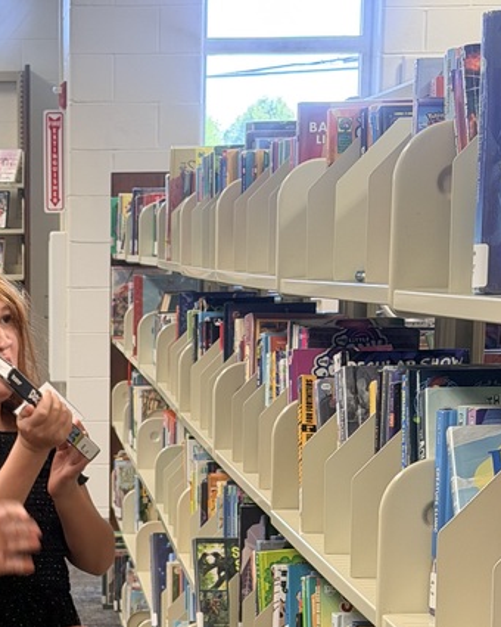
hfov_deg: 13.5
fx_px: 2094
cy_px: 696
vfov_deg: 16.5
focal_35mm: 113
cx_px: 34
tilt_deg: -12.6
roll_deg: -0.1
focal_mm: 6.76
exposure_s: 1/60
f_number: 1.78
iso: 125
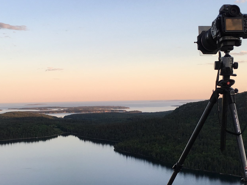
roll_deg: +1.4
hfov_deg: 33.2
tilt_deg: -4.0
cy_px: 122
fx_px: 414
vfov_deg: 25.1
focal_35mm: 58
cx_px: 105
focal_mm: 4.15
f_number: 2.2
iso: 25
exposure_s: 1/202
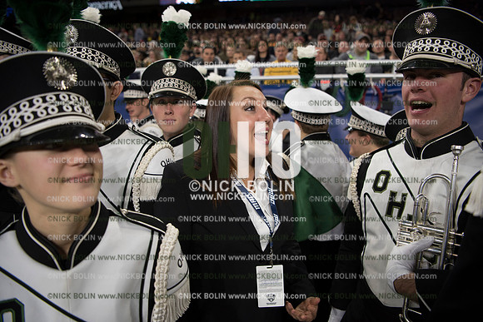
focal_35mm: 24
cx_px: 242
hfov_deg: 73.7
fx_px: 322
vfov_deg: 53.2
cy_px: 161
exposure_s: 1/1000
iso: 1250
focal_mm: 24
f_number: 2.8
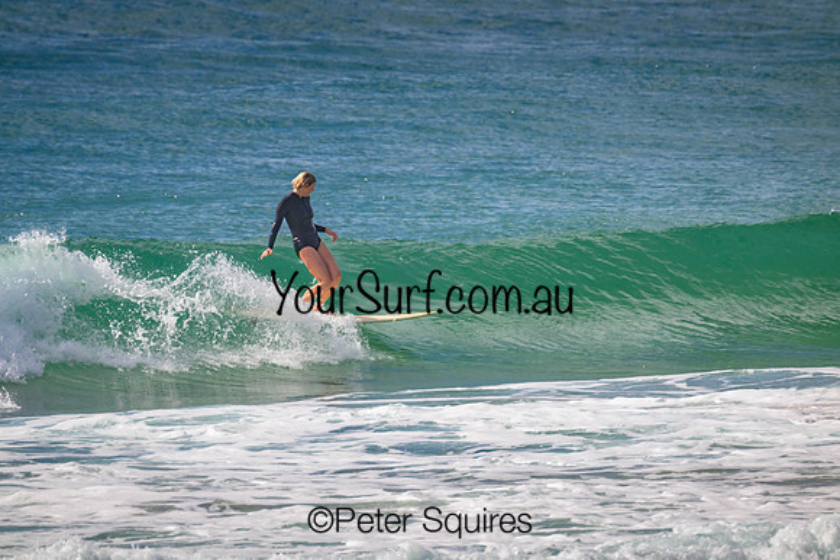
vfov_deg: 1.7
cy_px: 280
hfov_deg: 2.6
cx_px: 420
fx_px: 18670
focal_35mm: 800
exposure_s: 1/2000
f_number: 11
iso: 800
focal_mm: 800
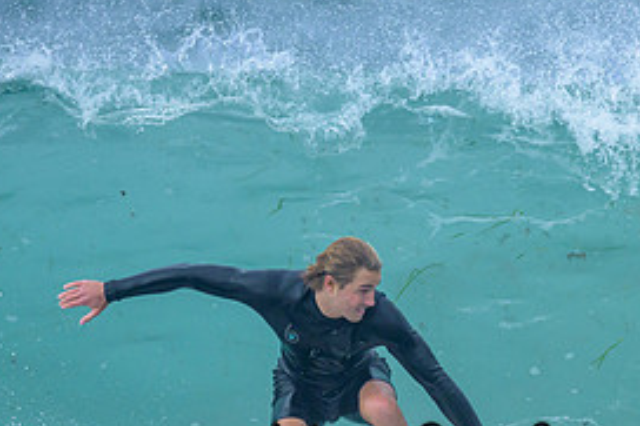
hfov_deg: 0.9
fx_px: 41698
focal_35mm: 2347
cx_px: 579
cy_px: 432
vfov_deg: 0.6
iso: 640
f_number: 6.3
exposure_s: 1/2500
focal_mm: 800
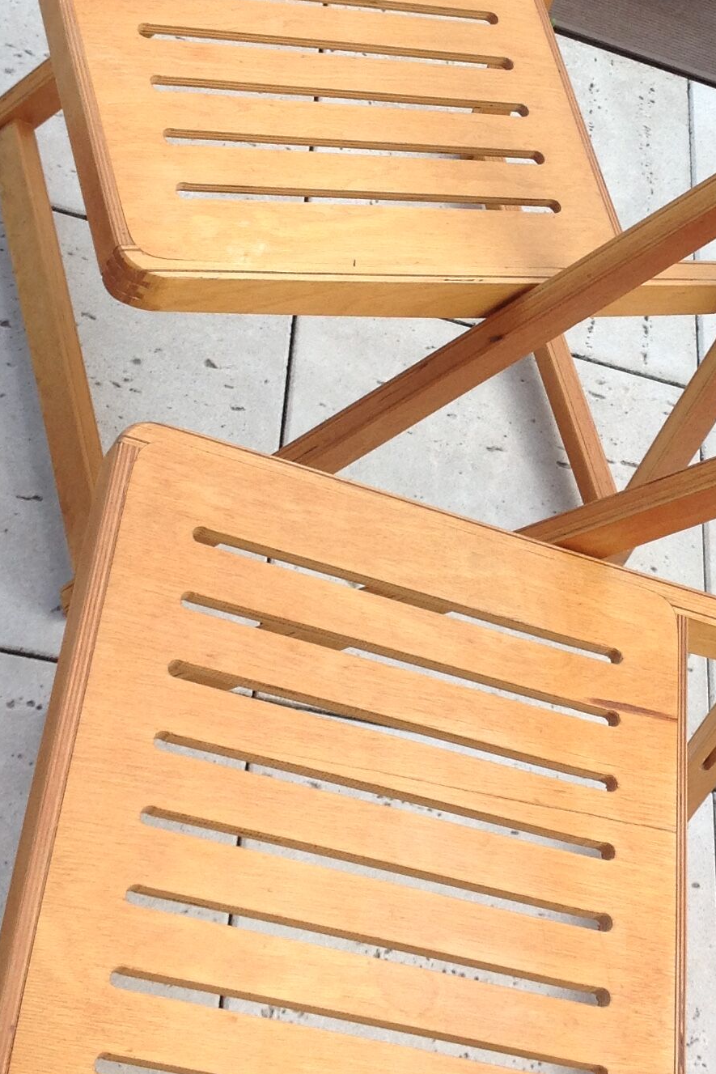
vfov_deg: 28.3
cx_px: 561
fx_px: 2117
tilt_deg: -49.3
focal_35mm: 71
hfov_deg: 19.0
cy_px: 399
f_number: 2.4
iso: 50
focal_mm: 4.28
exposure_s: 1/340
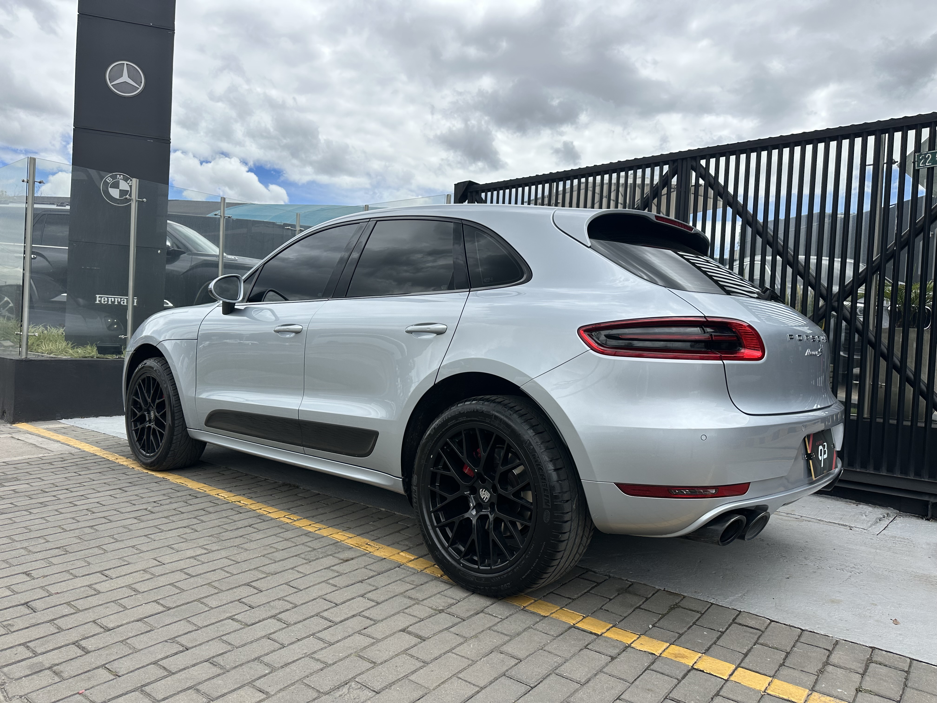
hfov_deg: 71.6
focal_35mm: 24
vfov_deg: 56.8
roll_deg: -2.9
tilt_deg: -1.3
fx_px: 650
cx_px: 468
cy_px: 352
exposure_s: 1/4348
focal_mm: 6.86
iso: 80
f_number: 1.78
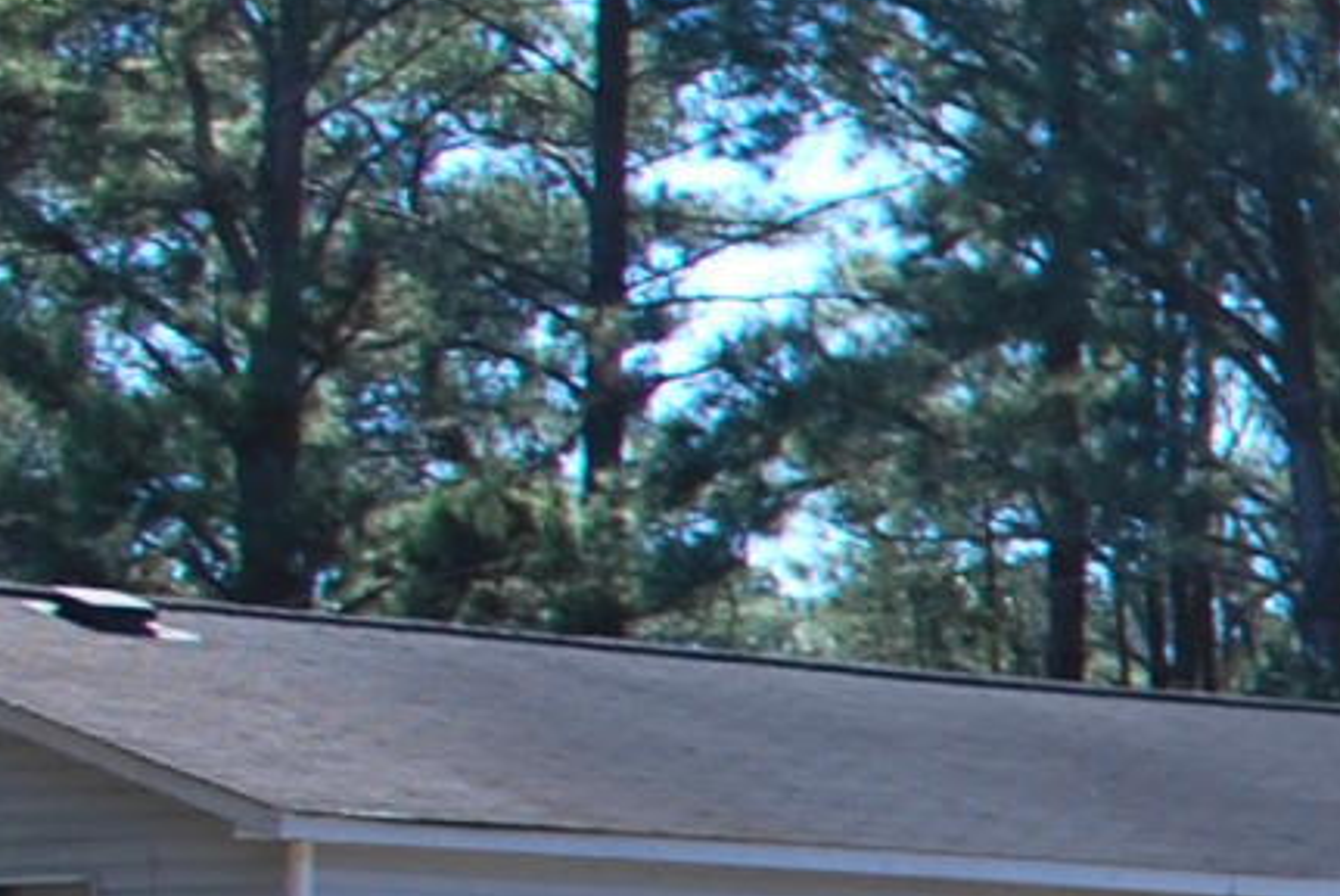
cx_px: 4536
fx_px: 7002
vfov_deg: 7.2
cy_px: 1356
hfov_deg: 8.4
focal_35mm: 188
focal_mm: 18
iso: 100
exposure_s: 1/160
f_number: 6.3
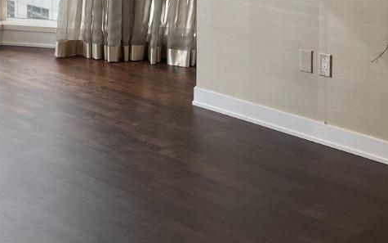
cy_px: -76
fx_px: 920
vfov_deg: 14.4
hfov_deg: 23.8
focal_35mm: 87
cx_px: 159
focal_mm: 4.2
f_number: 1.6
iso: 32
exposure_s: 1/217
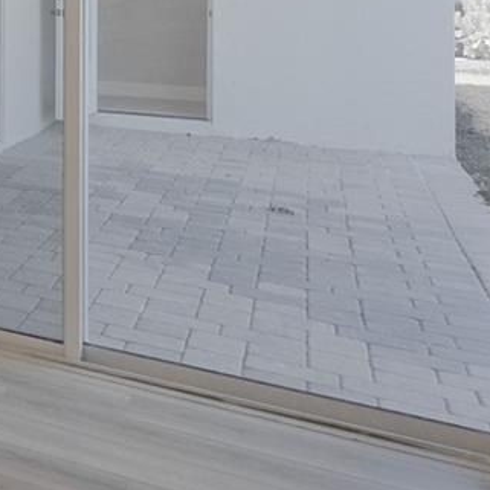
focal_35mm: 55
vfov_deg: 28.9
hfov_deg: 17.3
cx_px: -571
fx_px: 881
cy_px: -9
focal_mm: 8.7
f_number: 4
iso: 640
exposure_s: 1/200
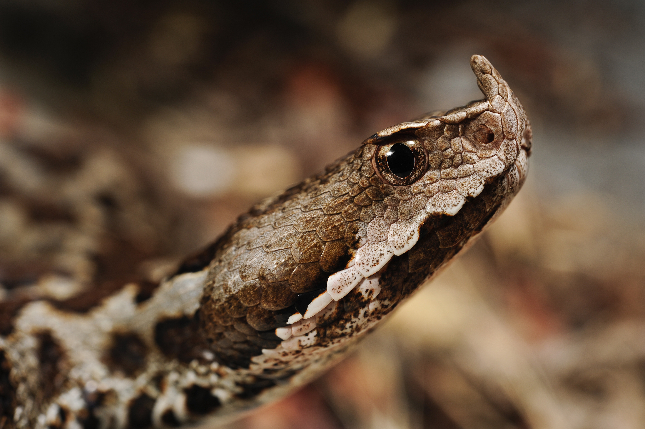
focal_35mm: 60
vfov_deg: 22.6
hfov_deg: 33.4
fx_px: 1074
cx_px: 322
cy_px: 214
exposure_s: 1/60
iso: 200
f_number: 16
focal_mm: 60
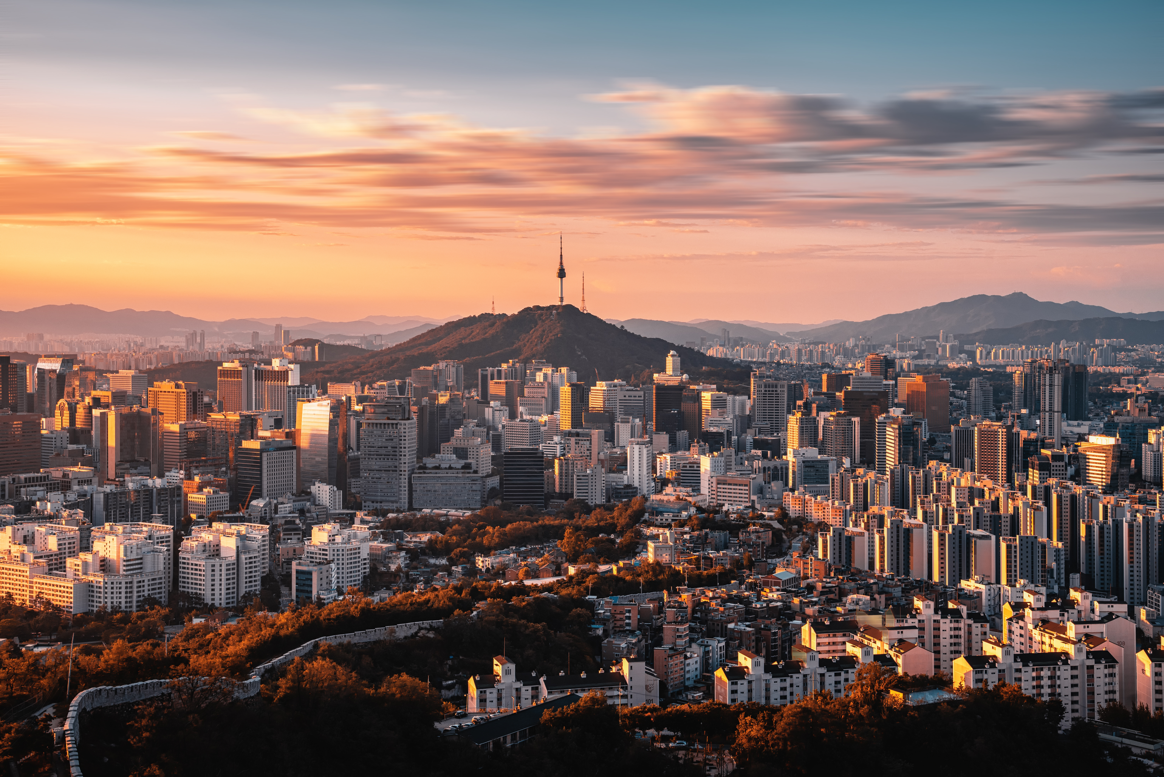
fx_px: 1553
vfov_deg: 28.1
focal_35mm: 48
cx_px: 582
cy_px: 388
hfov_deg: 41.1
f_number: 8
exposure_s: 1/160
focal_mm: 48
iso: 100
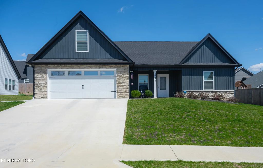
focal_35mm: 26
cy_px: 94
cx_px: 141
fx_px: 188
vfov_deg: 48.1
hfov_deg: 69.8
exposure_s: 1/320
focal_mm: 24
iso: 125
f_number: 9
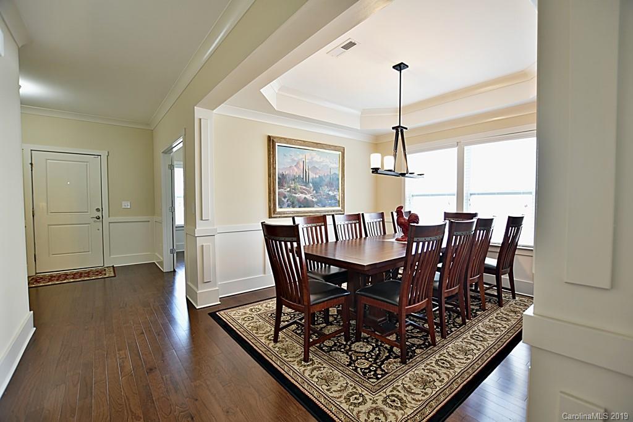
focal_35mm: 15
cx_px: 316
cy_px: 211
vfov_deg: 77.3
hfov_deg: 100.4
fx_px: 264
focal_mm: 10
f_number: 3.5
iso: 100
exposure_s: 1/10
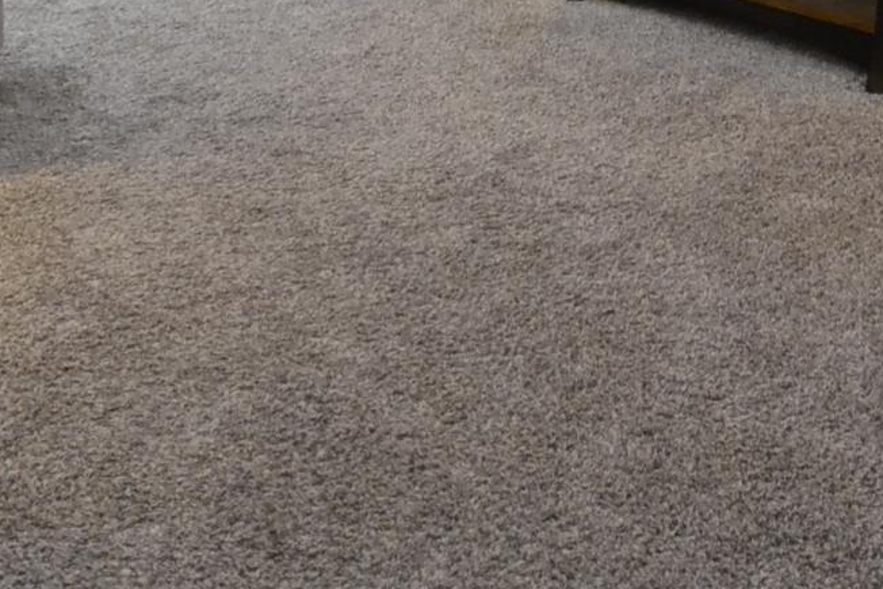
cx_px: 630
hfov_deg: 36.9
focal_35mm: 53
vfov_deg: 21.4
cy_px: -297
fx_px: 1300
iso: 3200
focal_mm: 10
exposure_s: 1/60
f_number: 4
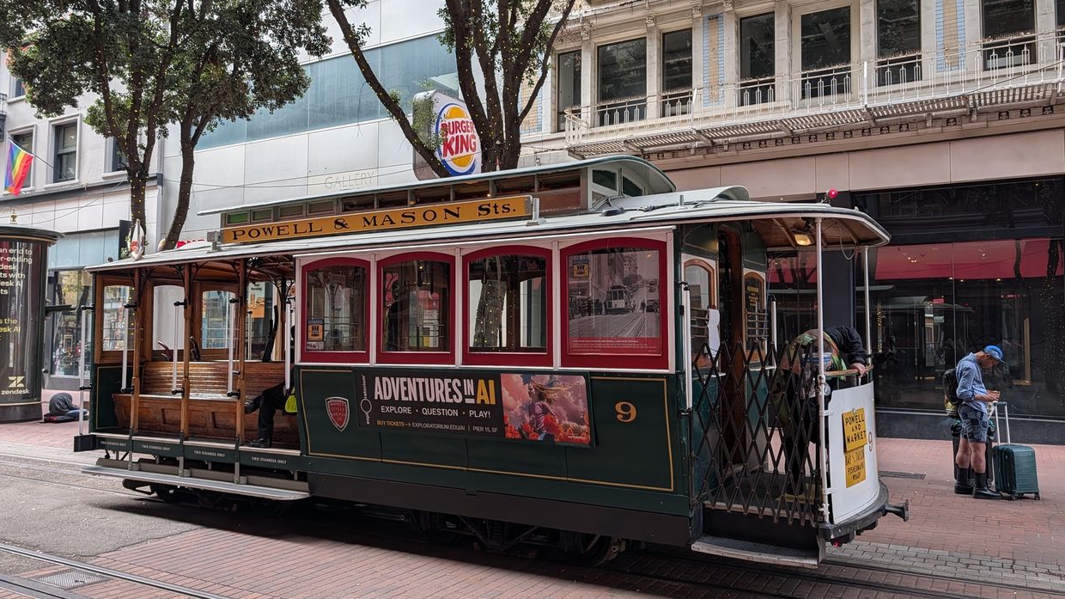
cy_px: 282
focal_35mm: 27
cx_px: 529
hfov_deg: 69.9
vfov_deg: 42.9
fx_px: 762
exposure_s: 1/229
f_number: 1.68
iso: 43
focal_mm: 6.9
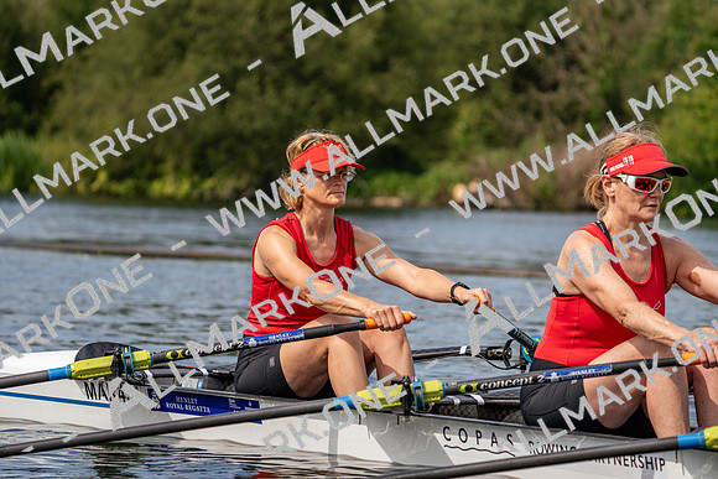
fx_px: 3990
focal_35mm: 200
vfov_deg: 6.9
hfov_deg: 10.3
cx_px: 359
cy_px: 240
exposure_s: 1/1600
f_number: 5.6
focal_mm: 200
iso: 250
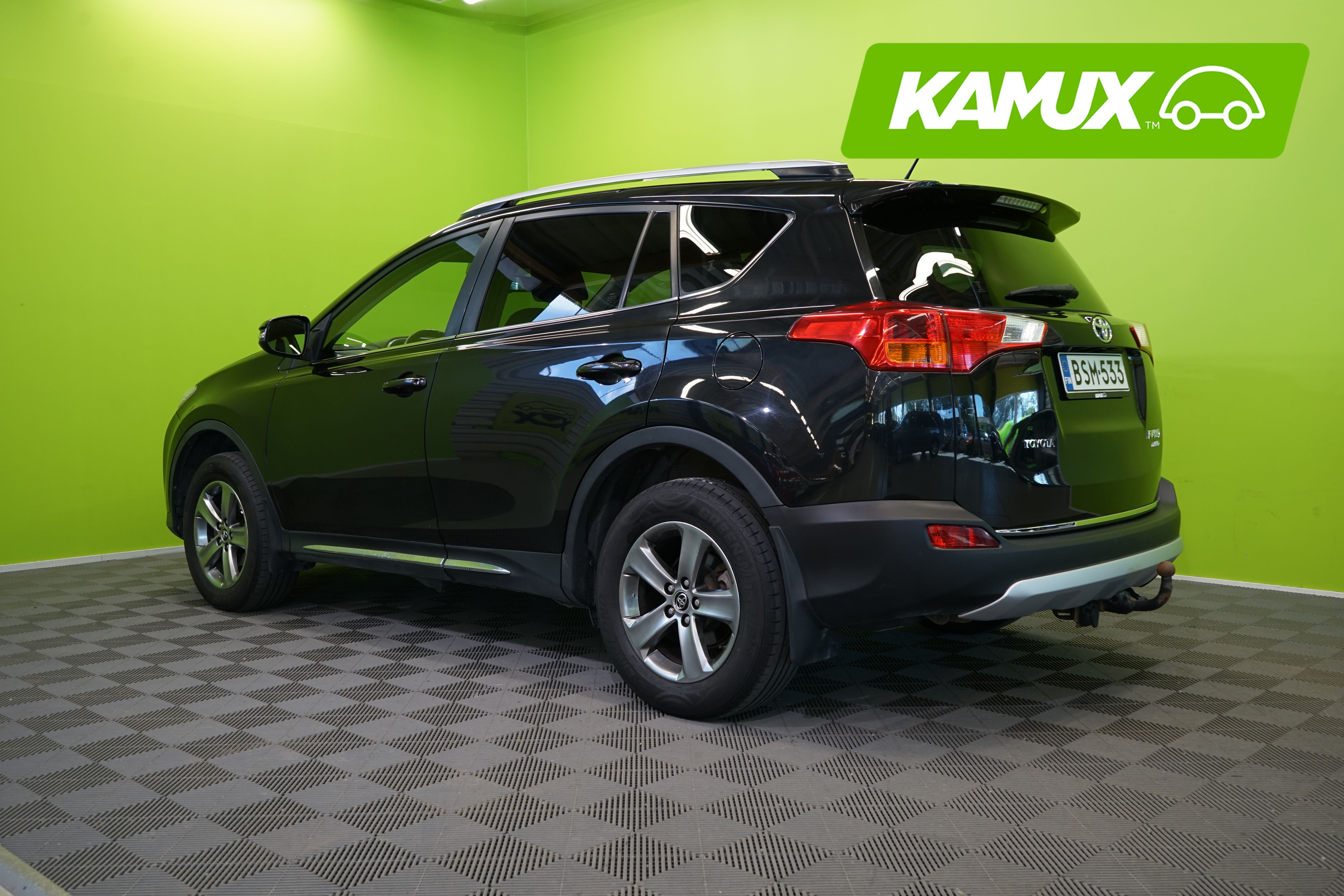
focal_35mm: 32
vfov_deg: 41.1
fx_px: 1195
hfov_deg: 58.7
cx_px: 672
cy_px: 448
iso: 500
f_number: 6.3
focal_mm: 32
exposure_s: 1/30
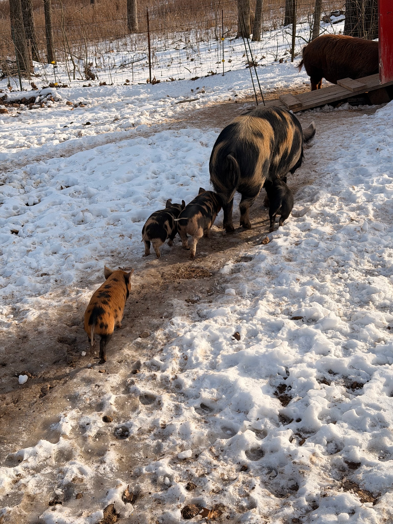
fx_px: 727
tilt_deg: -25.5
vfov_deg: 39.7
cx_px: 196
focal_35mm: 48
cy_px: 262
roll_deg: +1.5
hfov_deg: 30.3
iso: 64
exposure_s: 1/2976
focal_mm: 6.76
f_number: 1.78
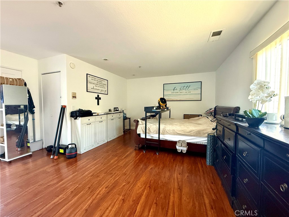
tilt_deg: -1.9
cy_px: 108
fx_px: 117
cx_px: 144
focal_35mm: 14
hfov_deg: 102.1
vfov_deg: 85.7
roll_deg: +0.3
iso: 500
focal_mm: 2.22
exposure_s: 1/60
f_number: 2.2
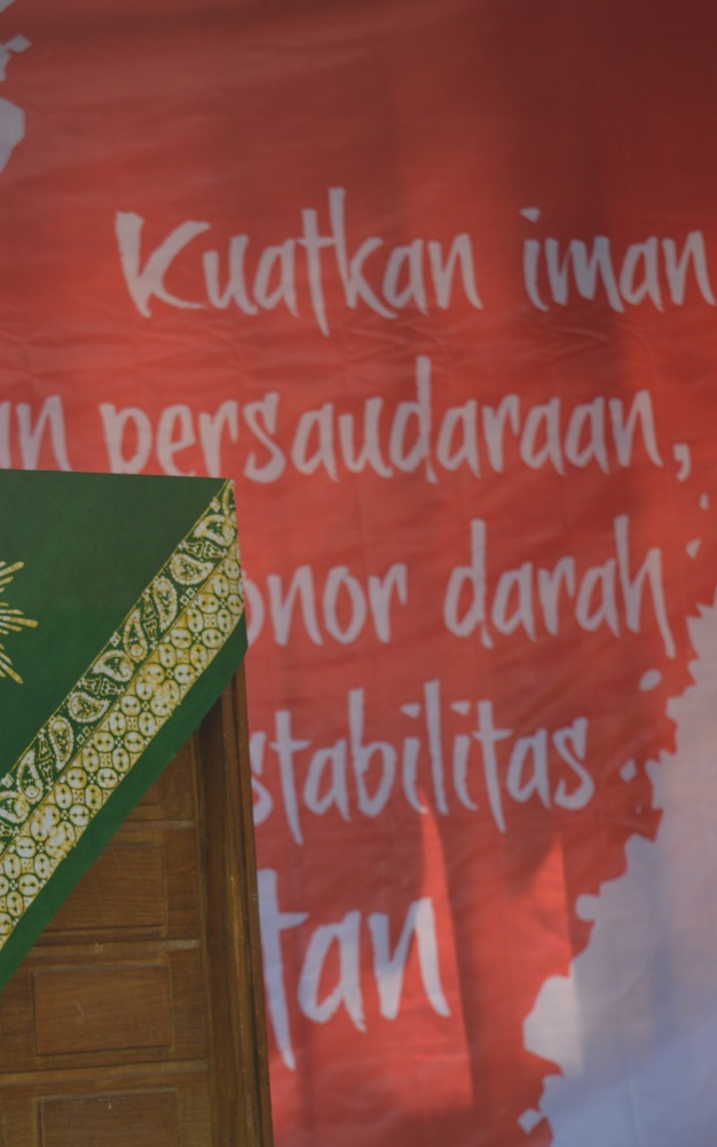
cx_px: 117
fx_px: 3965
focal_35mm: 127
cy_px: 573
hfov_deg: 10.3
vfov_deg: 16.5
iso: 125
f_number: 5.6
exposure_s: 1/125
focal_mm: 55
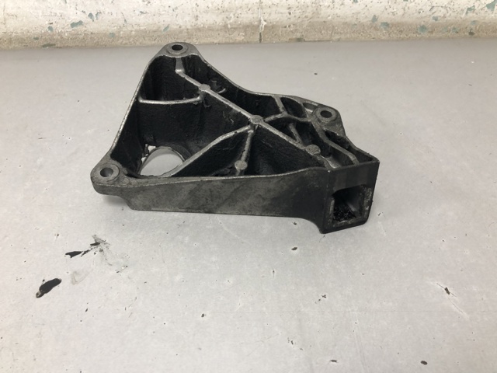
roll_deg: +3.2
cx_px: 248
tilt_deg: -40.9
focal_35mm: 28
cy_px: 186
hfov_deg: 63.4
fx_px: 402
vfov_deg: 49.7
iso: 32
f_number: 1.8
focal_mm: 4
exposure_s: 1/25
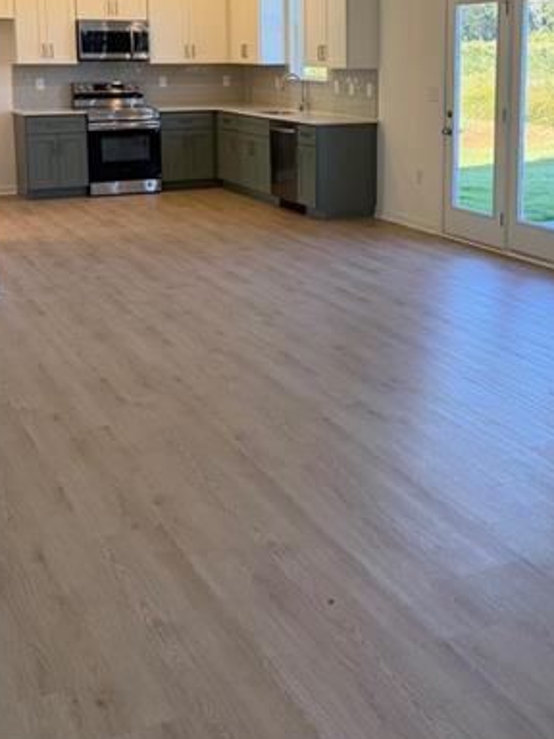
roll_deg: +0.1
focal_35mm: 48
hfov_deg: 30.1
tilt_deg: -8.1
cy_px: 179
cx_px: 346
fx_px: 1024
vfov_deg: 38.6
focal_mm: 6.76
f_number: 1.78
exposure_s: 1/184
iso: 100
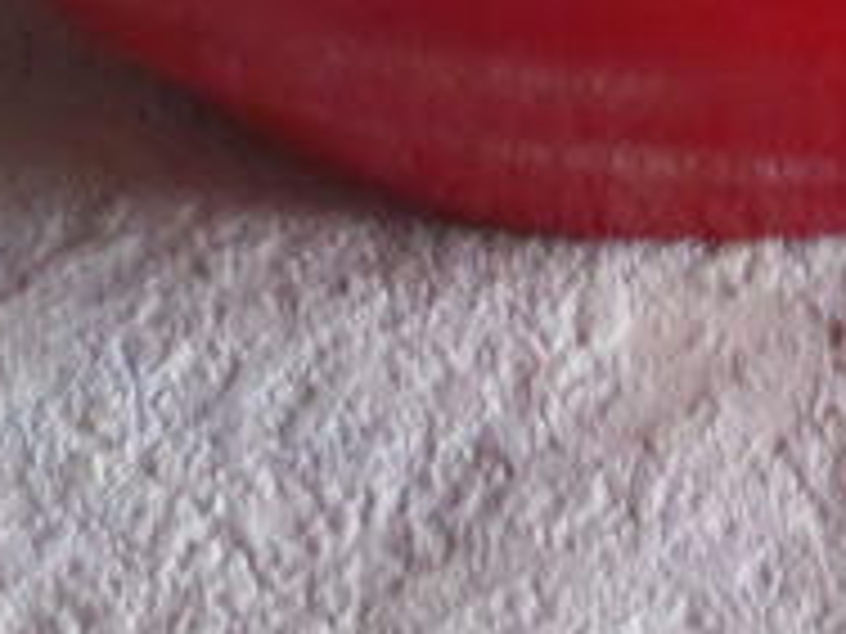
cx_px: 1058
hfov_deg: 14.8
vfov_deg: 10.6
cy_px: -621
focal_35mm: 128
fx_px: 3128
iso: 400
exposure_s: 1/6
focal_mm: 4
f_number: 3.2
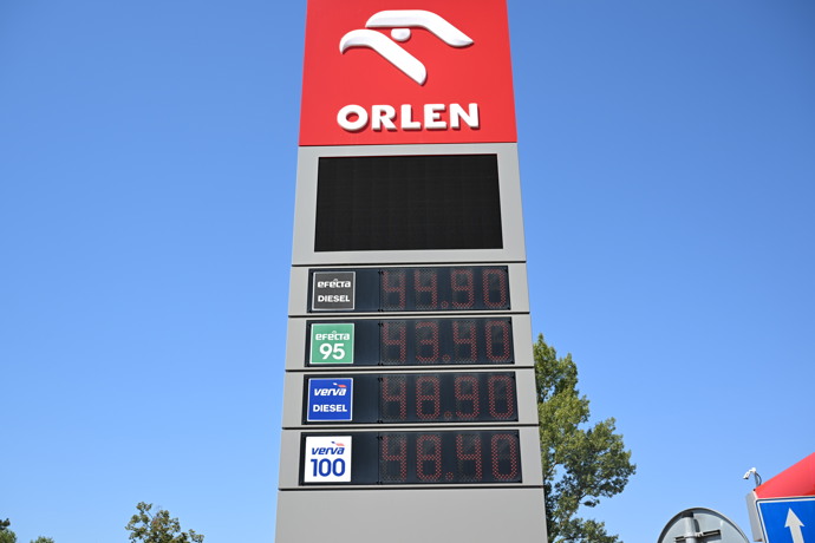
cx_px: 408
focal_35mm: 37
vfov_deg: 35.9
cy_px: 272
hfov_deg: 51.9
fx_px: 838
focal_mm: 37
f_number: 7.1
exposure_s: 1/80
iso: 32
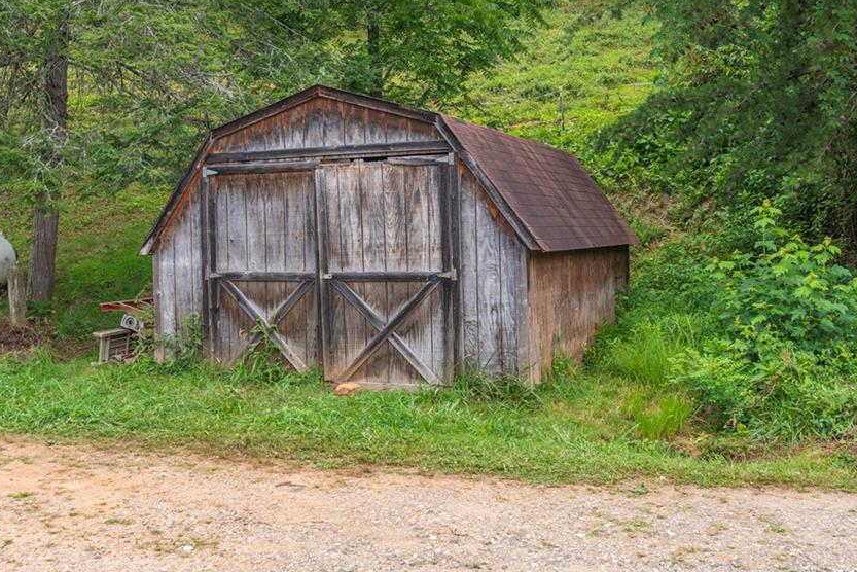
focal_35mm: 43
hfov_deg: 45.3
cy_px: 232
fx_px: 1024
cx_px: 371
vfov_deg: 31.1
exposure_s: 1/125
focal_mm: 35
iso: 400
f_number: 8
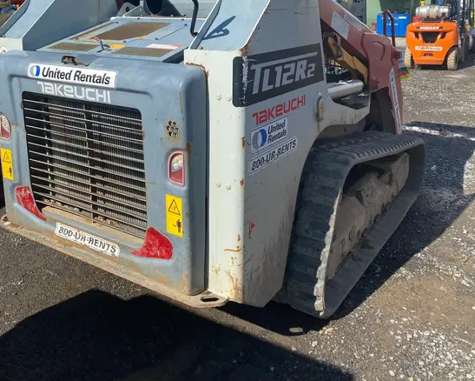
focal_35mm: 34
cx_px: 237
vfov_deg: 42.3
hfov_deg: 52.8
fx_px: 478
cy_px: 104
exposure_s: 1/2817
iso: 32
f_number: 1.8
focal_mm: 4.25
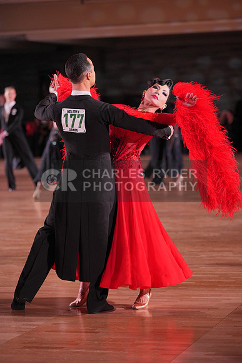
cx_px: 121
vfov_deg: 17.9
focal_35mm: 114
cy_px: 182
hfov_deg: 12.0
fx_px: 1149
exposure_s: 1/400
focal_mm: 114
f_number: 2.8
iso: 1250
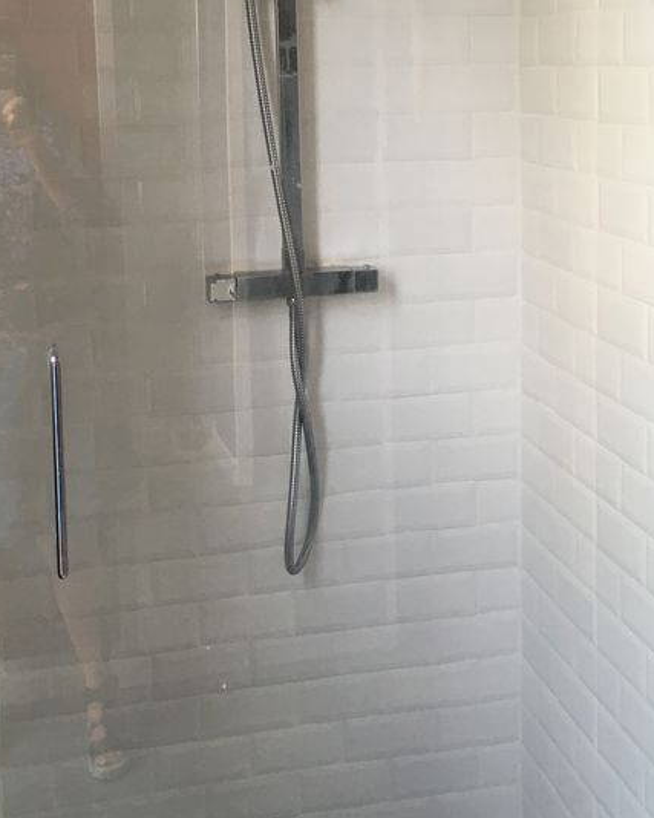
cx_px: 338
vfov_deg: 34.7
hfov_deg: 28.6
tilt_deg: -7.8
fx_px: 1283
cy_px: 214
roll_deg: +1.3
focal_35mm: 53
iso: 25
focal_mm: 4.15
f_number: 2.2
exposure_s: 1/33
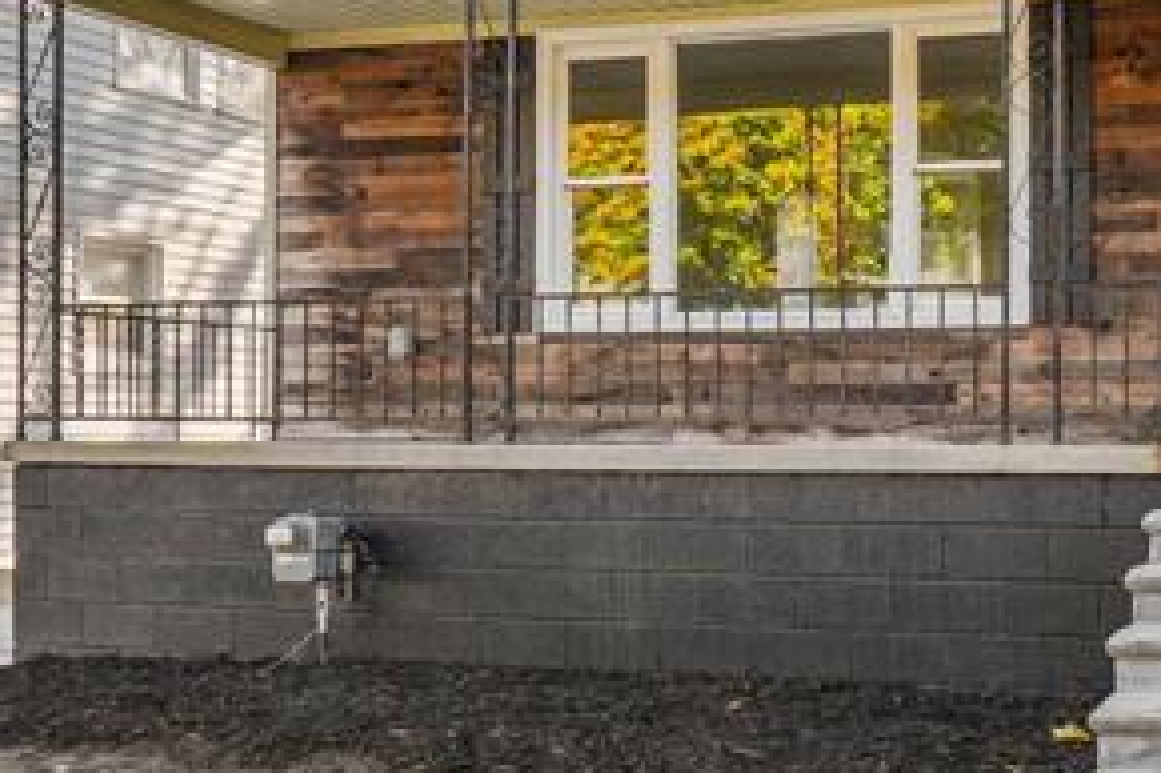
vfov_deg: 25.5
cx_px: 981
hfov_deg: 35.9
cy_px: 429
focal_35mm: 53
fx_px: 1708
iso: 100
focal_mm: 10
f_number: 8
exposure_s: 1/45
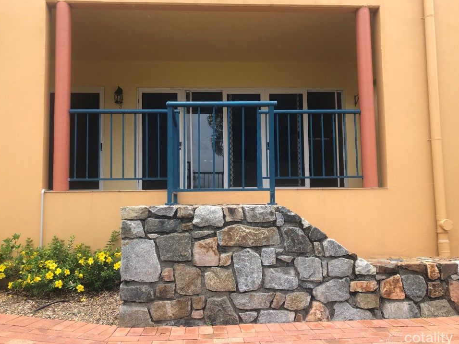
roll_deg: +0.4
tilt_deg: +3.2
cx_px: 224
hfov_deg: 60.0
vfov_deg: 46.8
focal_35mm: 30
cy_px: 176
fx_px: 398
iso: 20
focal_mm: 3.99
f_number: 1.8
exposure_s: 1/762
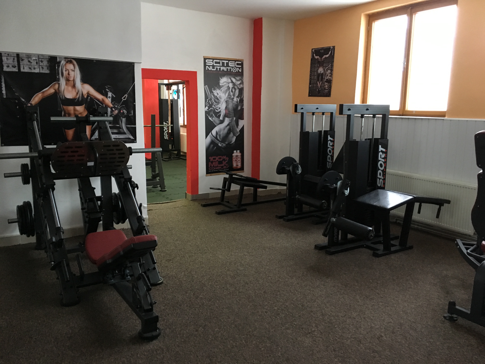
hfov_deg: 61.7
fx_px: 406
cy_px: 182
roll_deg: -1.3
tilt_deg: -10.7
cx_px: 242
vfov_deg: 48.2
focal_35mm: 29
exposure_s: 1/17
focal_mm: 4.15
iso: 200
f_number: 2.2
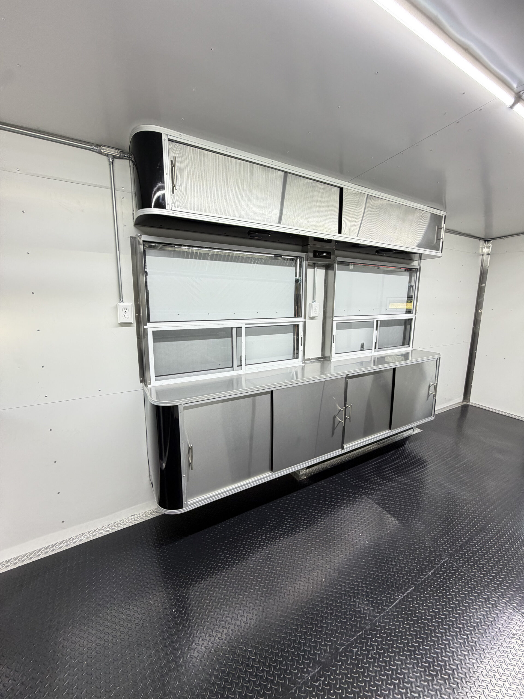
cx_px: 262
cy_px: 350
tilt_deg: -10.1
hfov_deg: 85.7
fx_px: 283
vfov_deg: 102.1
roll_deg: +1.5
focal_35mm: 14
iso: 160
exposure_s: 1/60
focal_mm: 2.22
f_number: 2.2
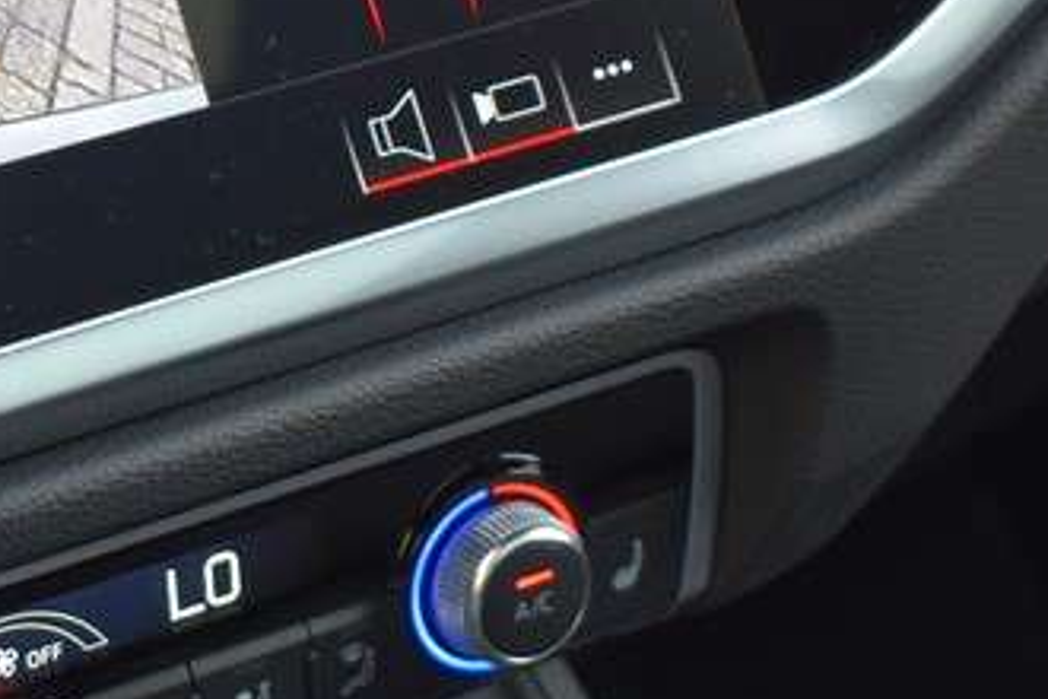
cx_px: 32
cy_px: 44
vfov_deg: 9.2
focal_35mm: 149
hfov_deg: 13.6
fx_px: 4337
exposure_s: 1/100
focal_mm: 32
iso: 400
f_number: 5
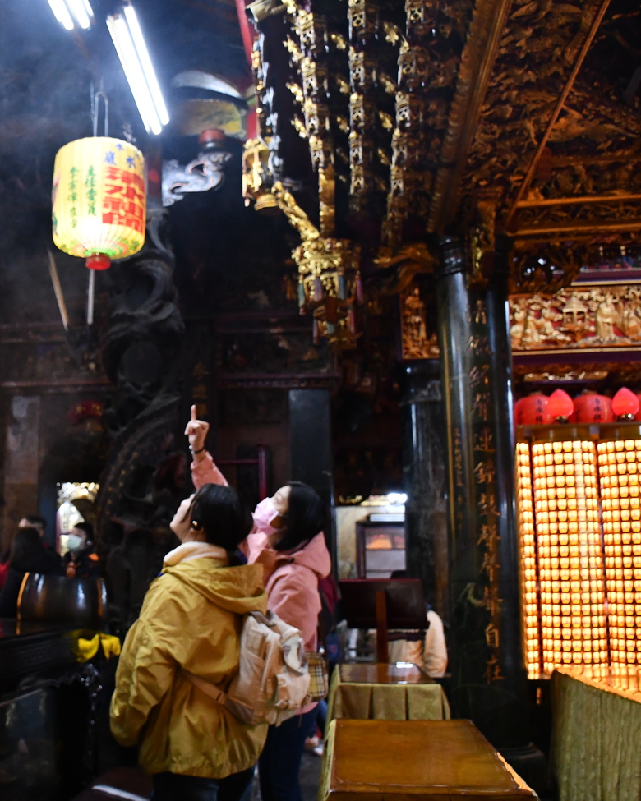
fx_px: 925
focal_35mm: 39
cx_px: 131
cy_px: 403
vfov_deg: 46.8
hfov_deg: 36.9
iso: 3200
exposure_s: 1/100
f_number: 3.5
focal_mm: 18
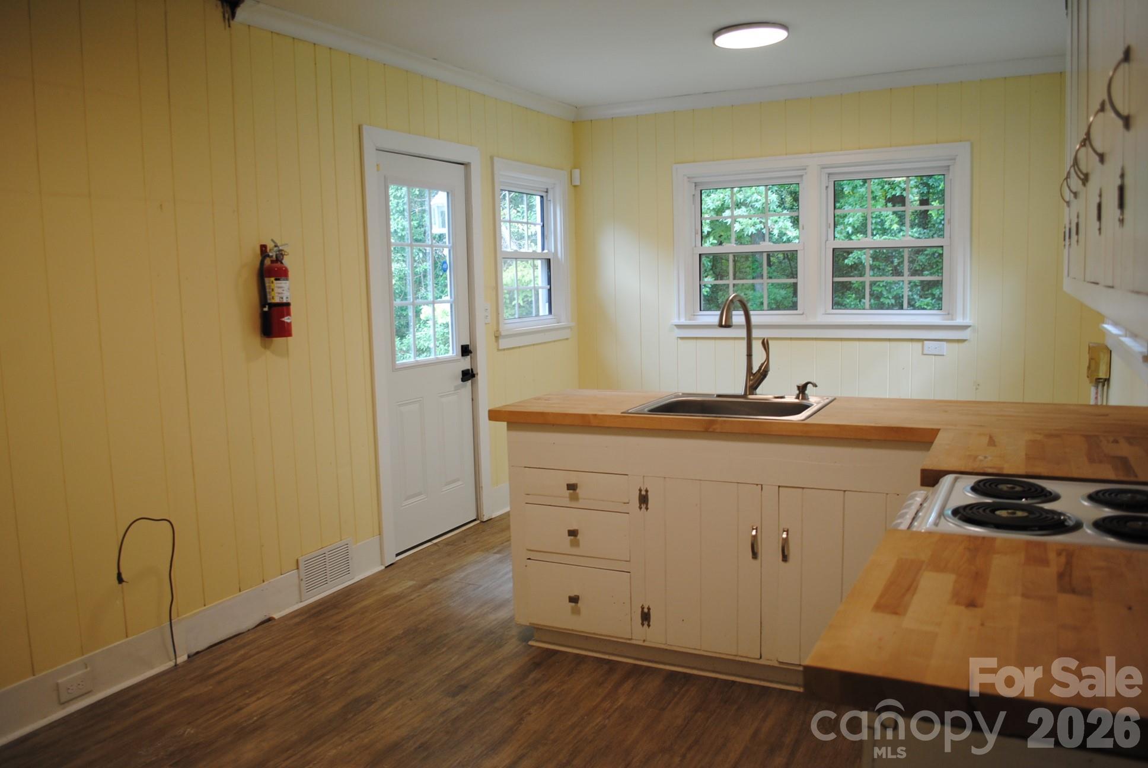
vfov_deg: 48.0
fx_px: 862
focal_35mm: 27
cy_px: 384
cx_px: 574
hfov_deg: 67.3
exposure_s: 1/30
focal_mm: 18
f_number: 3.5
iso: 200
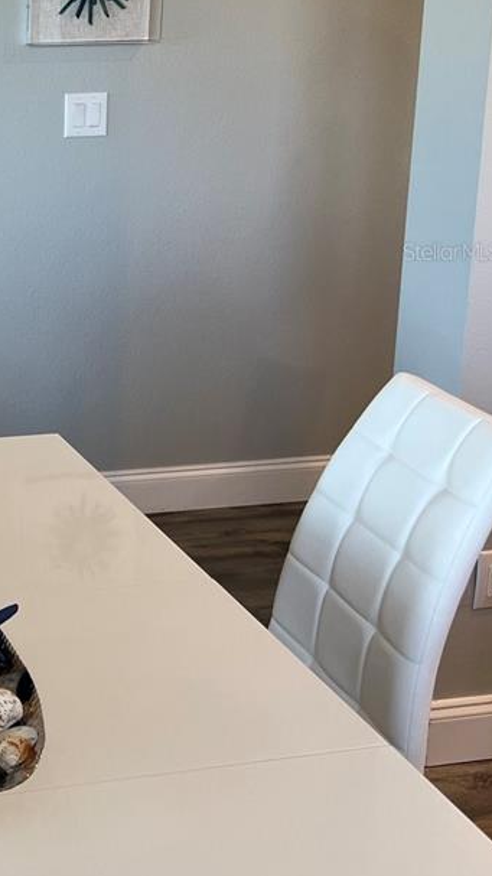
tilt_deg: -10.7
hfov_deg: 19.7
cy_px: 251
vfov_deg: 36.6
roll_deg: +0.8
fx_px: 1300
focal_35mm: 56
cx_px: -144
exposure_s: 1/120
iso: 100
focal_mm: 5.7
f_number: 1.5
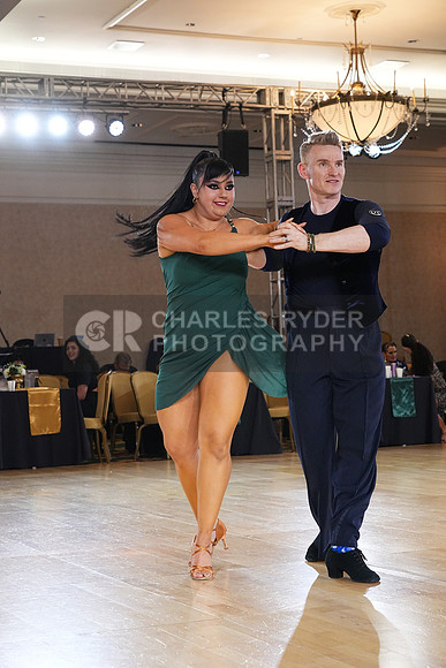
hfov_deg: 20.6
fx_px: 1226
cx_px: 223
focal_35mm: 66
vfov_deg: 30.5
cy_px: 334
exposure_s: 1/200
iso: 5000
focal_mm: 66
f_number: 6.3
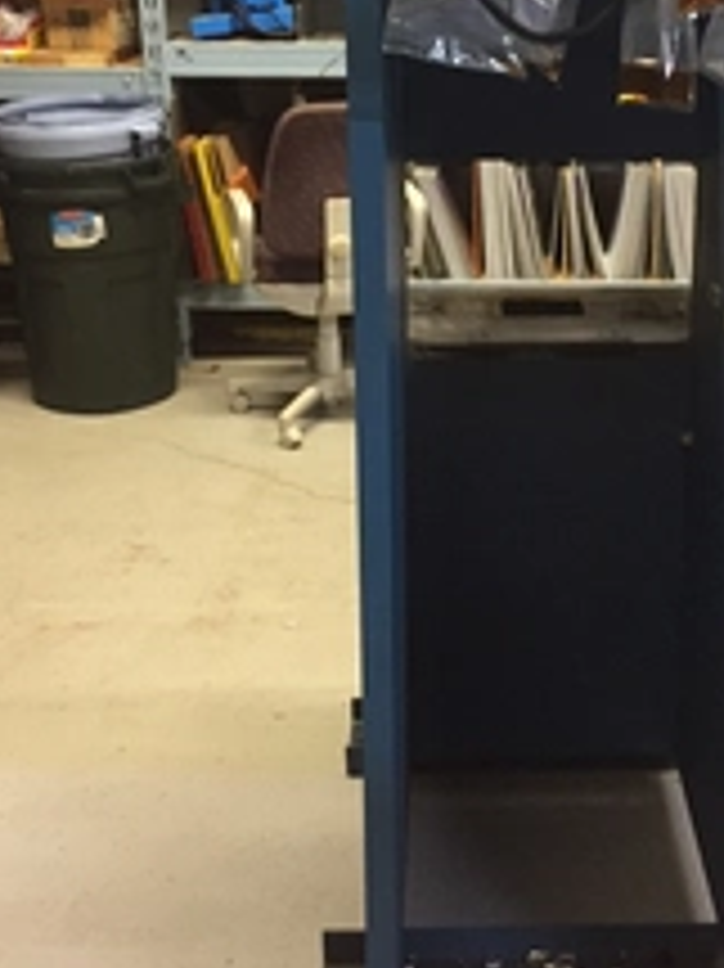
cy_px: 365
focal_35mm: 54
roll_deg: -0.2
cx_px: 490
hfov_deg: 26.8
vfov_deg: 35.4
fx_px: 1507
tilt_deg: -18.5
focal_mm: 4.15
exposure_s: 1/17
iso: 250
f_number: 2.2
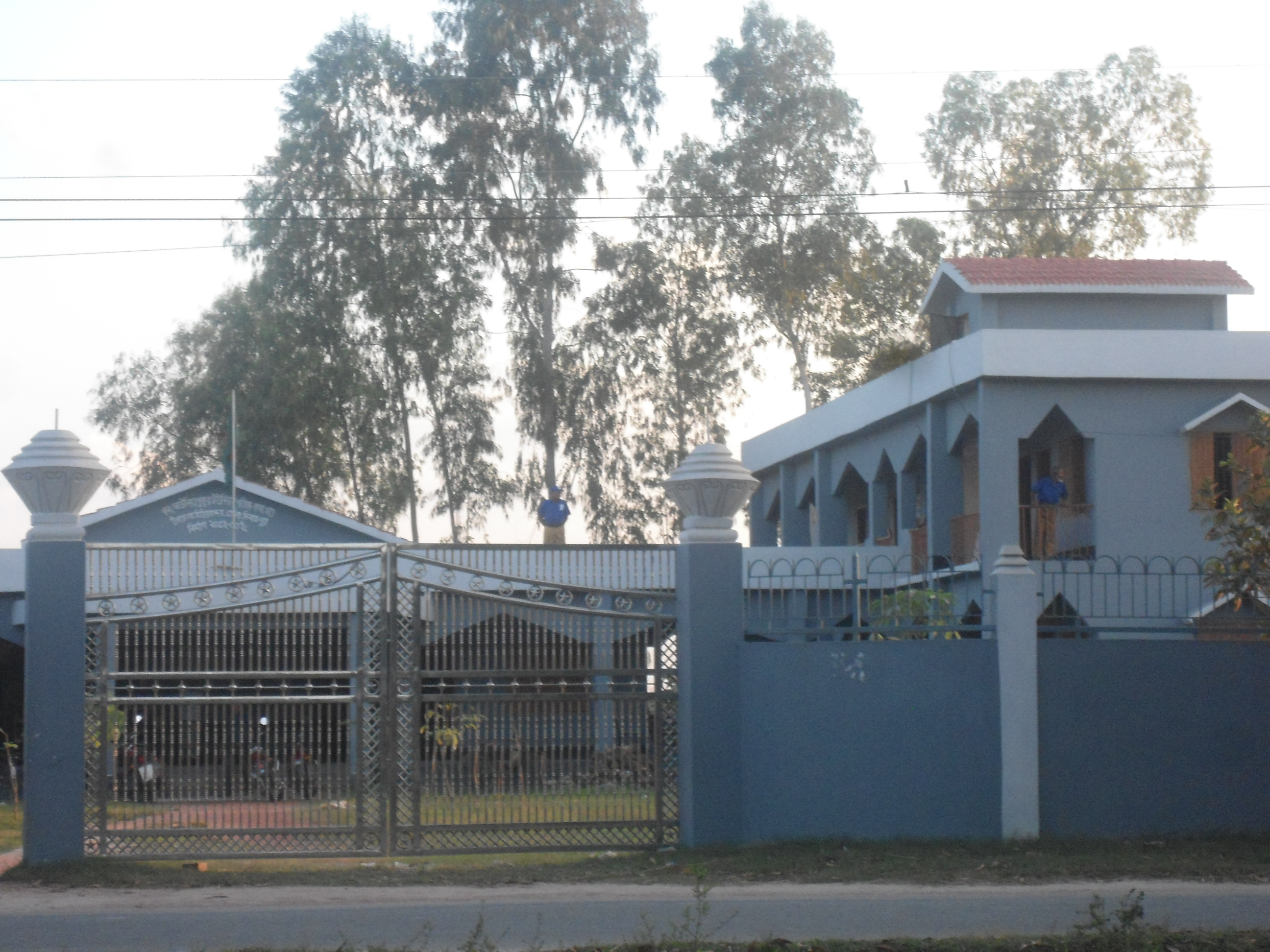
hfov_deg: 18.7
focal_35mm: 105
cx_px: 635
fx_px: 3852
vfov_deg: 14.1
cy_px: 476
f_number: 5.9
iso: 400
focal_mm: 18.8
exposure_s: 1/125
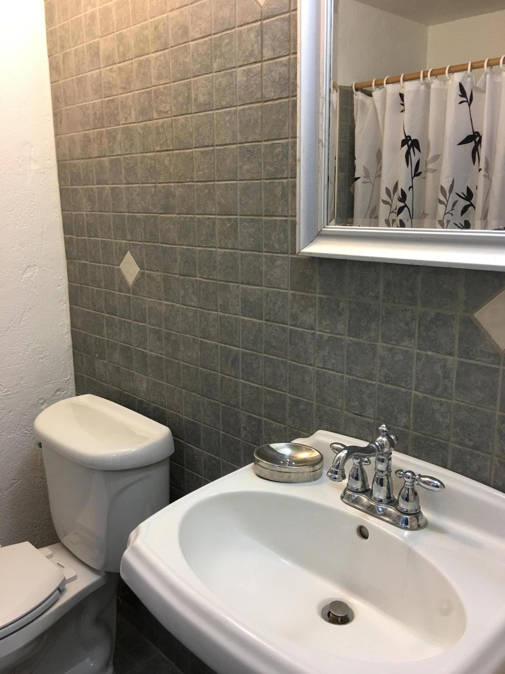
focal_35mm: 29
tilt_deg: -12.3
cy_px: 337
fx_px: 564
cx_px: 252
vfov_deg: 61.7
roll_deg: +0.4
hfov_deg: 48.2
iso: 32
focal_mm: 4.15
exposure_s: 1/15
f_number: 2.2
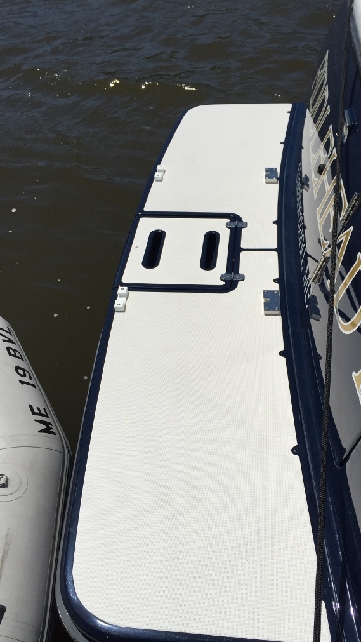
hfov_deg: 36.4
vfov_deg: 61.0
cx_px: 230
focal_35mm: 32
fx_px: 544
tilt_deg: -42.5
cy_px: 322
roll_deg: +1.2
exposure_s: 1/5650
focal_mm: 4.15
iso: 32
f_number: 2.2
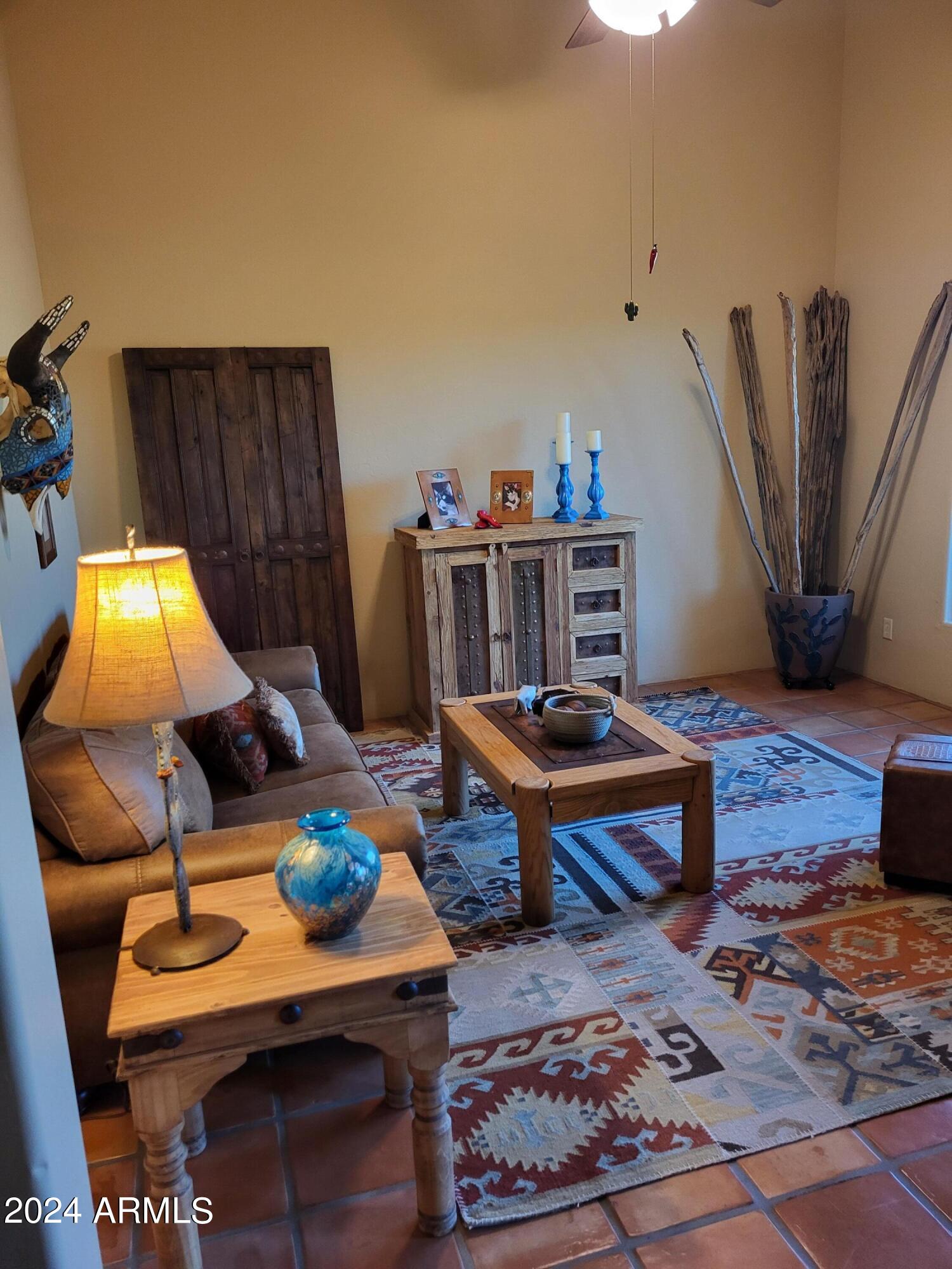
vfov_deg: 67.3
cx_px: 476
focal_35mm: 26
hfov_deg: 53.1
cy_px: 634
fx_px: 953
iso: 400
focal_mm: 5.4
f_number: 1.8
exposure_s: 1/40
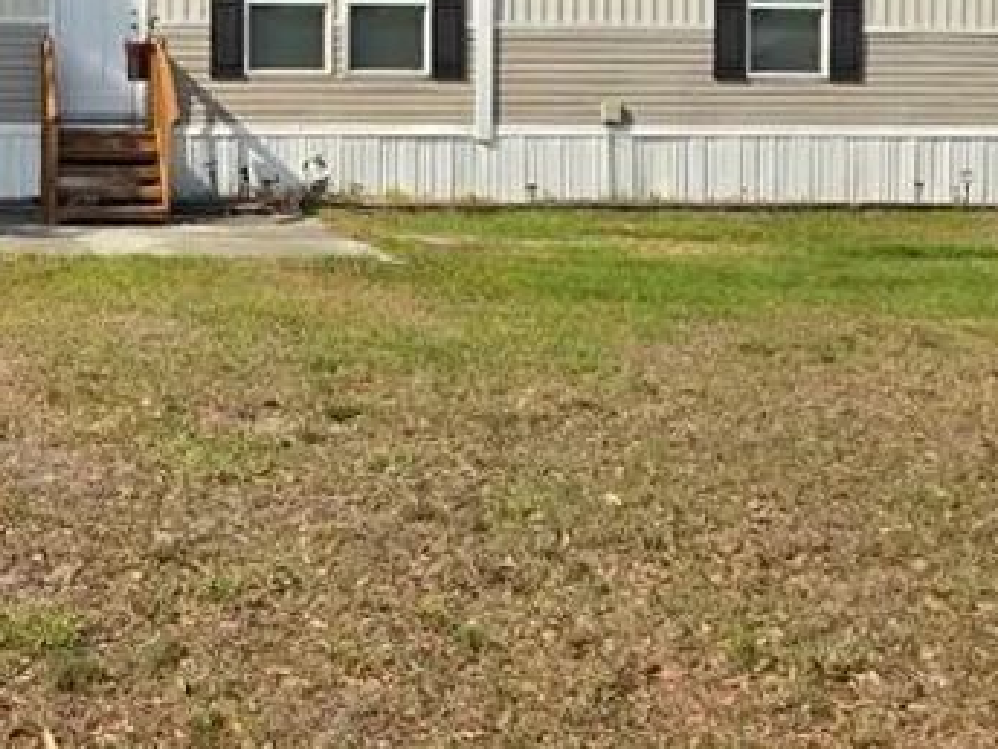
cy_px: 97
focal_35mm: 57
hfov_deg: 33.0
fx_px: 1643
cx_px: 229
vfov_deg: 25.0
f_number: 1.8
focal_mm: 5.4
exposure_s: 1/4771
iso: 80
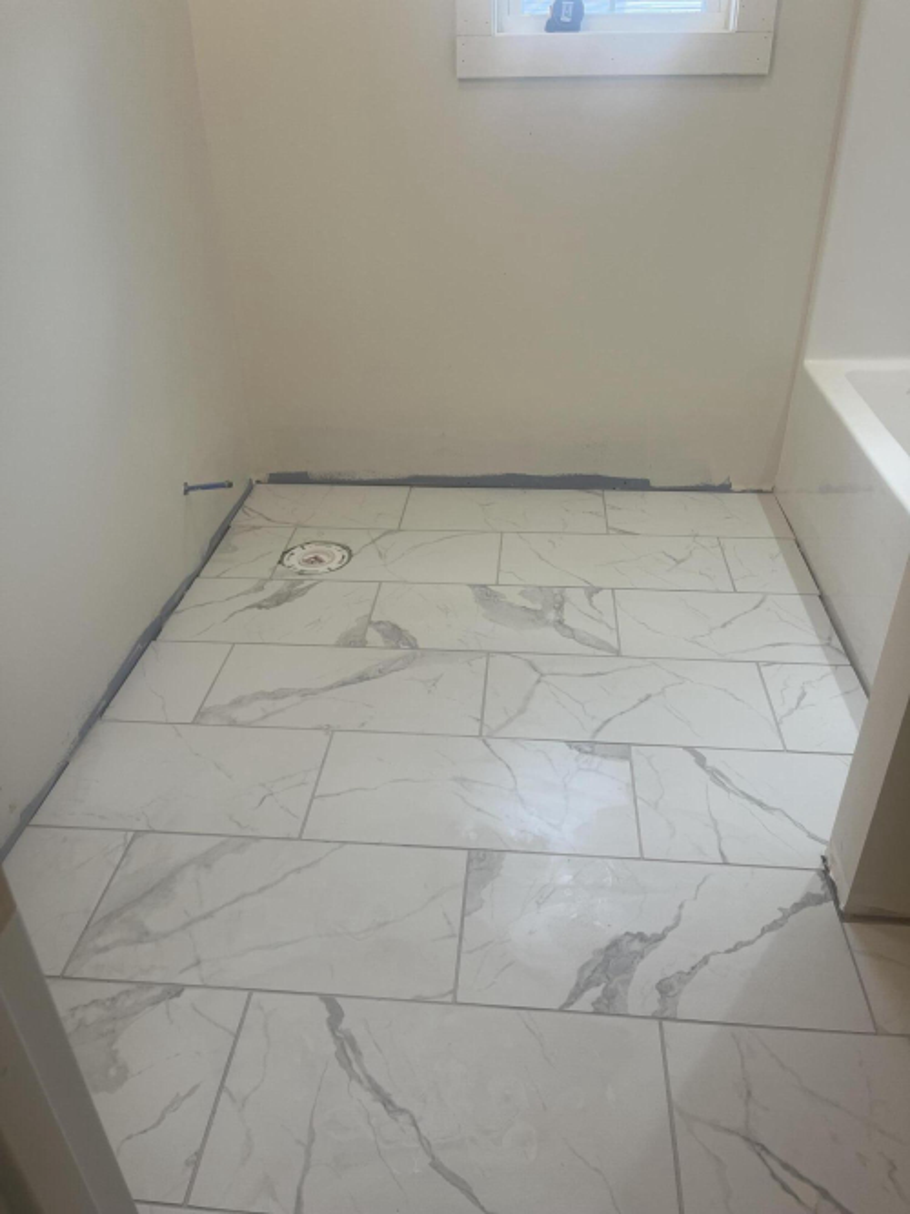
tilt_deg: -30.4
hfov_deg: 53.0
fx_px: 912
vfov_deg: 67.3
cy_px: 607
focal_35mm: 26
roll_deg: +2.0
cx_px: 455
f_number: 1.6
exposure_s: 1/120
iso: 40
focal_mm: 5.1
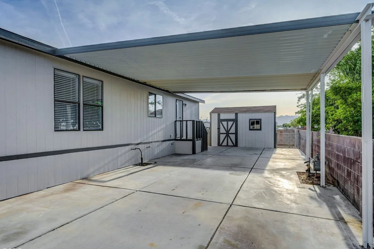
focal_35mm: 21
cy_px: 126
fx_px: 218
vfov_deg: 59.4
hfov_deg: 81.2
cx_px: 180
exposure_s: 1/800
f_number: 8
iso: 800
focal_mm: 20
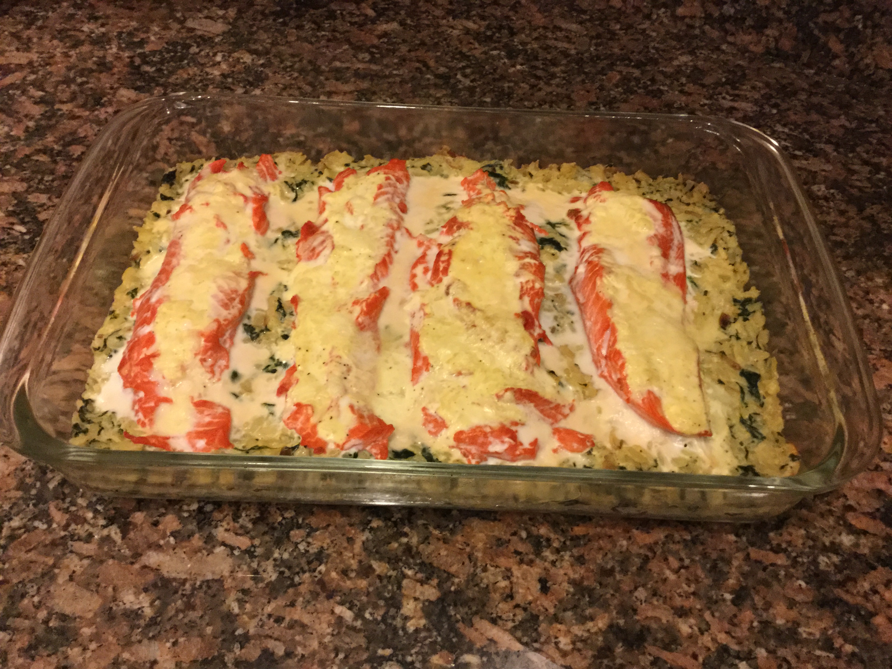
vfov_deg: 45.4
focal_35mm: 31
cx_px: 446
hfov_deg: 58.4
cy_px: 334
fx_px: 799
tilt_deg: -51.7
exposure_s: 1/20
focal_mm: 3.3
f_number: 2.4
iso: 200
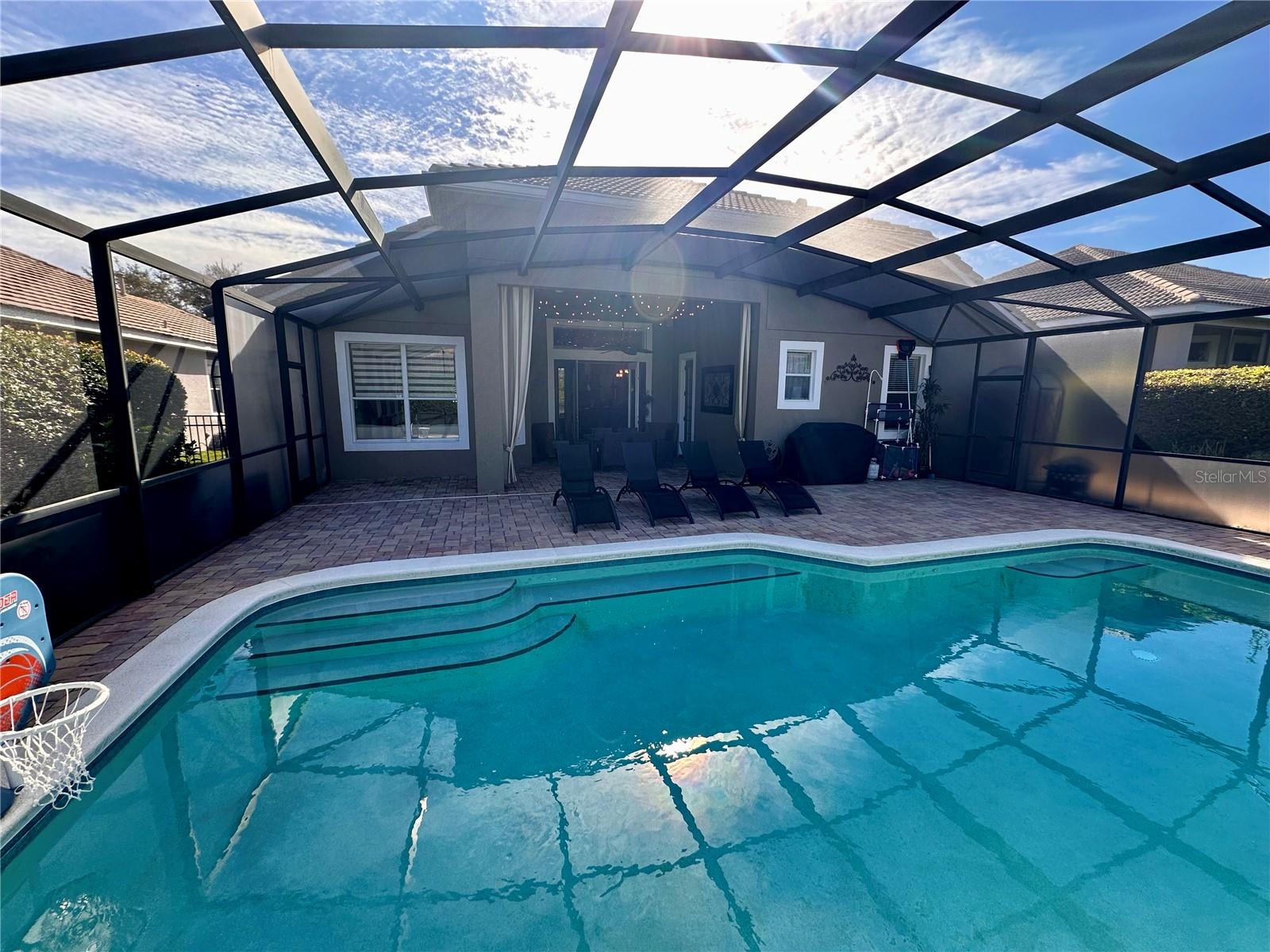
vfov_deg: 85.7
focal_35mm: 14
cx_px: 635
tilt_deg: -9.3
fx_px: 514
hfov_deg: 102.1
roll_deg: -0.2
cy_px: 476
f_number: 2.2
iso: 40
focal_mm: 2.22
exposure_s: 1/334
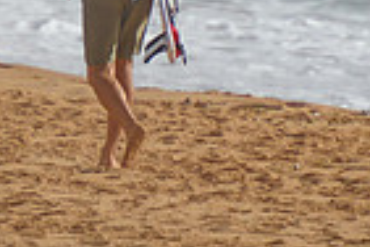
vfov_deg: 0.6
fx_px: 25394
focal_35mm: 2471
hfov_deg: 0.8
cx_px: 165
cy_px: -122
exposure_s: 1/2000
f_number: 5.6
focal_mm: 400
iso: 280
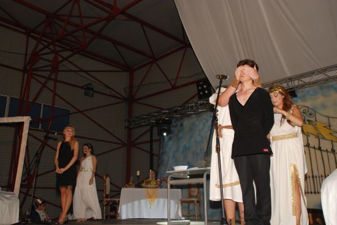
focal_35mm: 39
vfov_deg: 34.3
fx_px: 365
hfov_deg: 49.5
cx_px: 168
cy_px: 112
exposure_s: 1/60
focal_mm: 26
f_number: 6.3
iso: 500
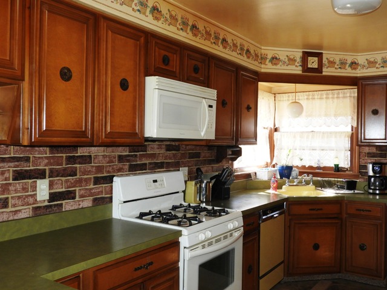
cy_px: 145
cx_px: 194
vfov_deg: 42.9
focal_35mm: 33
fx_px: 369
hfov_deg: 55.4
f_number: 3.6
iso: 140
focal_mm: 5.9
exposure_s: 1/30
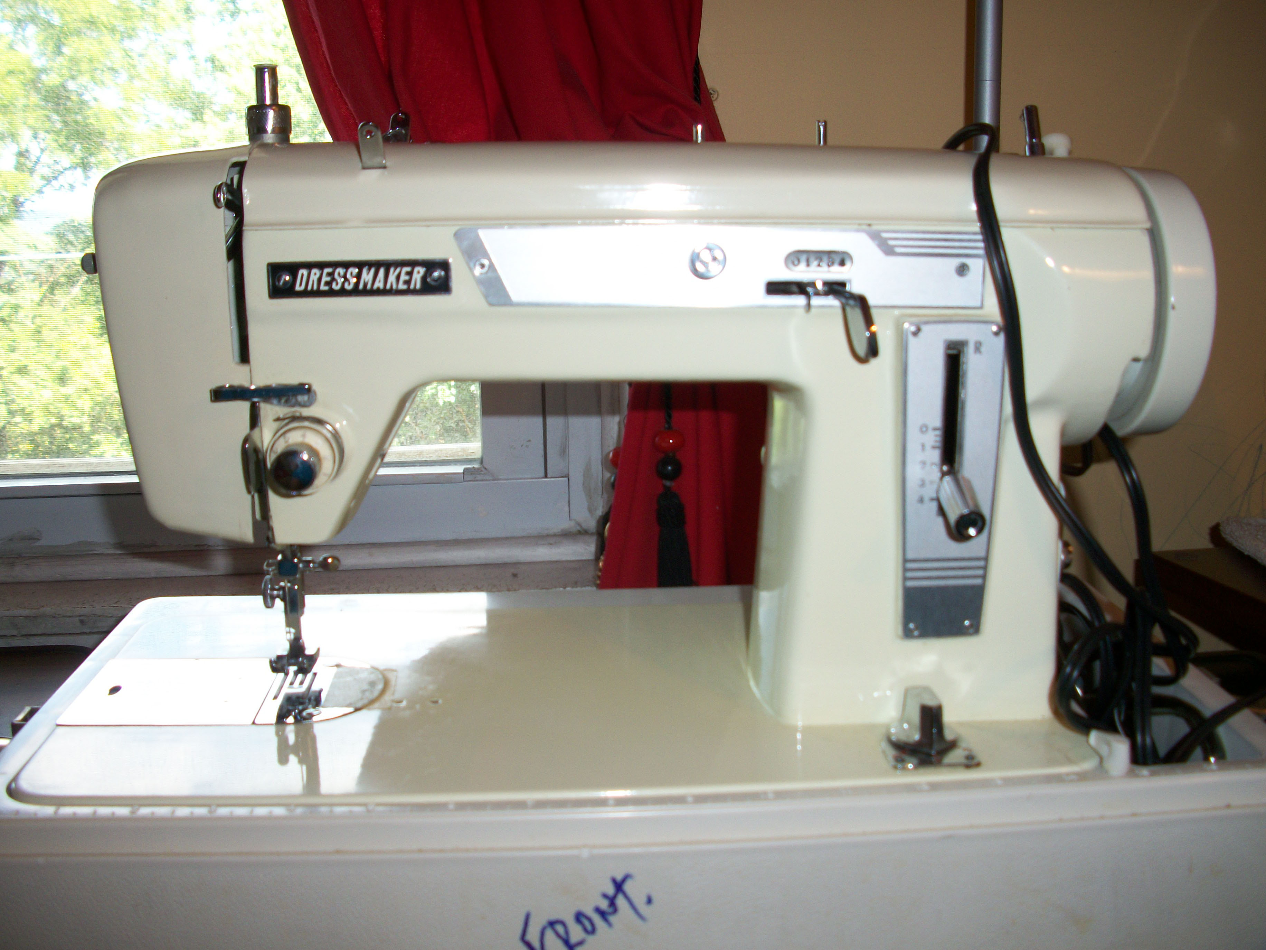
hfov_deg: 52.6
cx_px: 633
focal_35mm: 35
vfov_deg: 40.7
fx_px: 1280
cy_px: 475
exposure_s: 1/30
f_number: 3.1
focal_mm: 6.3
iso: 80
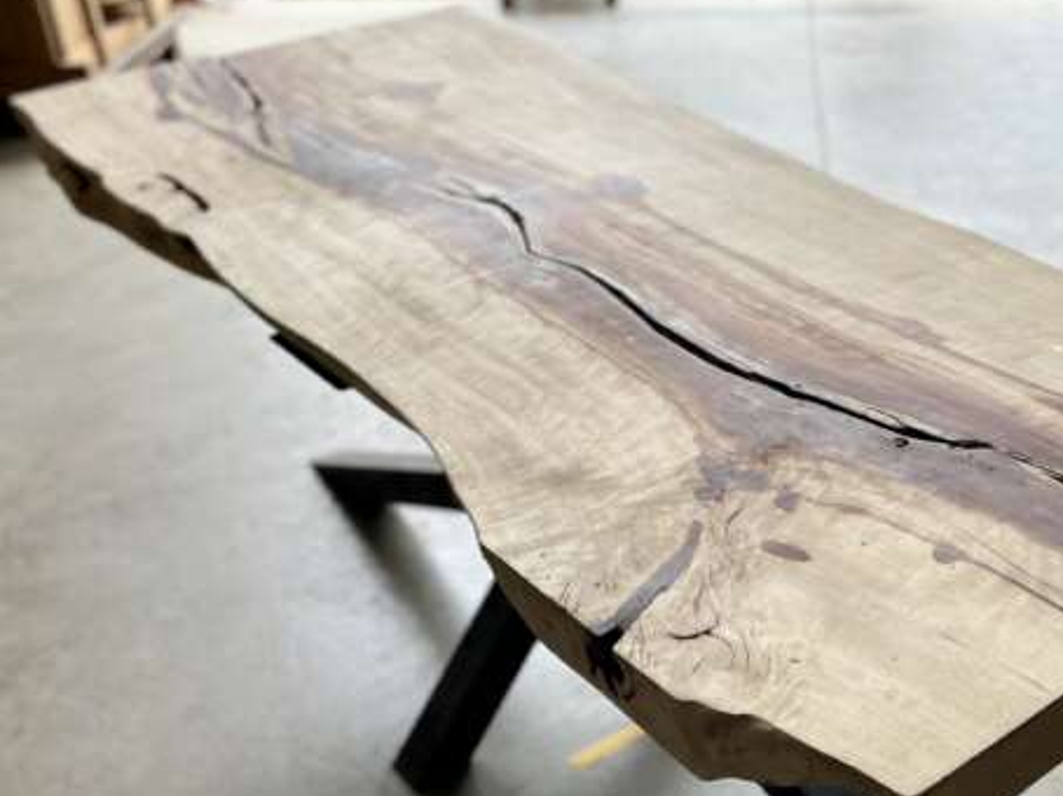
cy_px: 583
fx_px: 1350
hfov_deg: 42.5
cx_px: 693
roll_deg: +1.1
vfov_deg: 32.3
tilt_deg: -36.6
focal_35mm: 44
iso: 40
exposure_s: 1/282
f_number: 1.6
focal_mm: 5.1
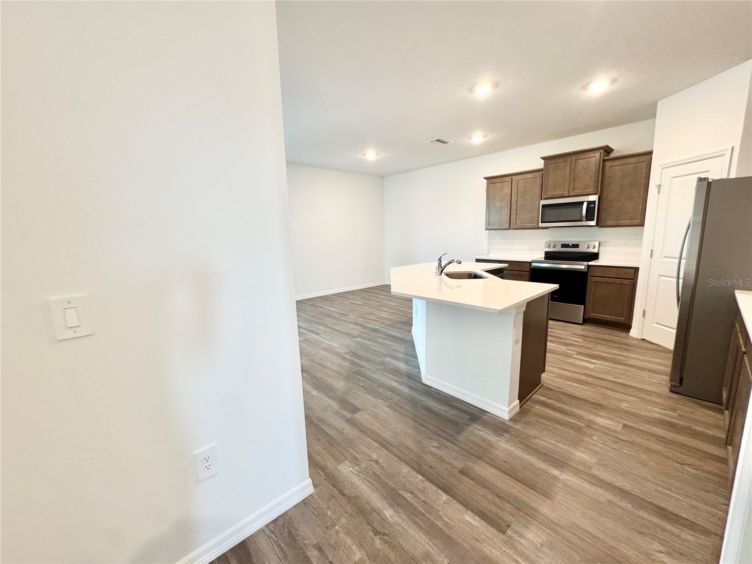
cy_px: 282
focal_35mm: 14
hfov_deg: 102.1
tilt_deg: -10.2
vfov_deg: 85.7
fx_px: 304
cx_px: 376
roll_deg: +1.0
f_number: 2.2
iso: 200
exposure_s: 1/60
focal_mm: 2.22
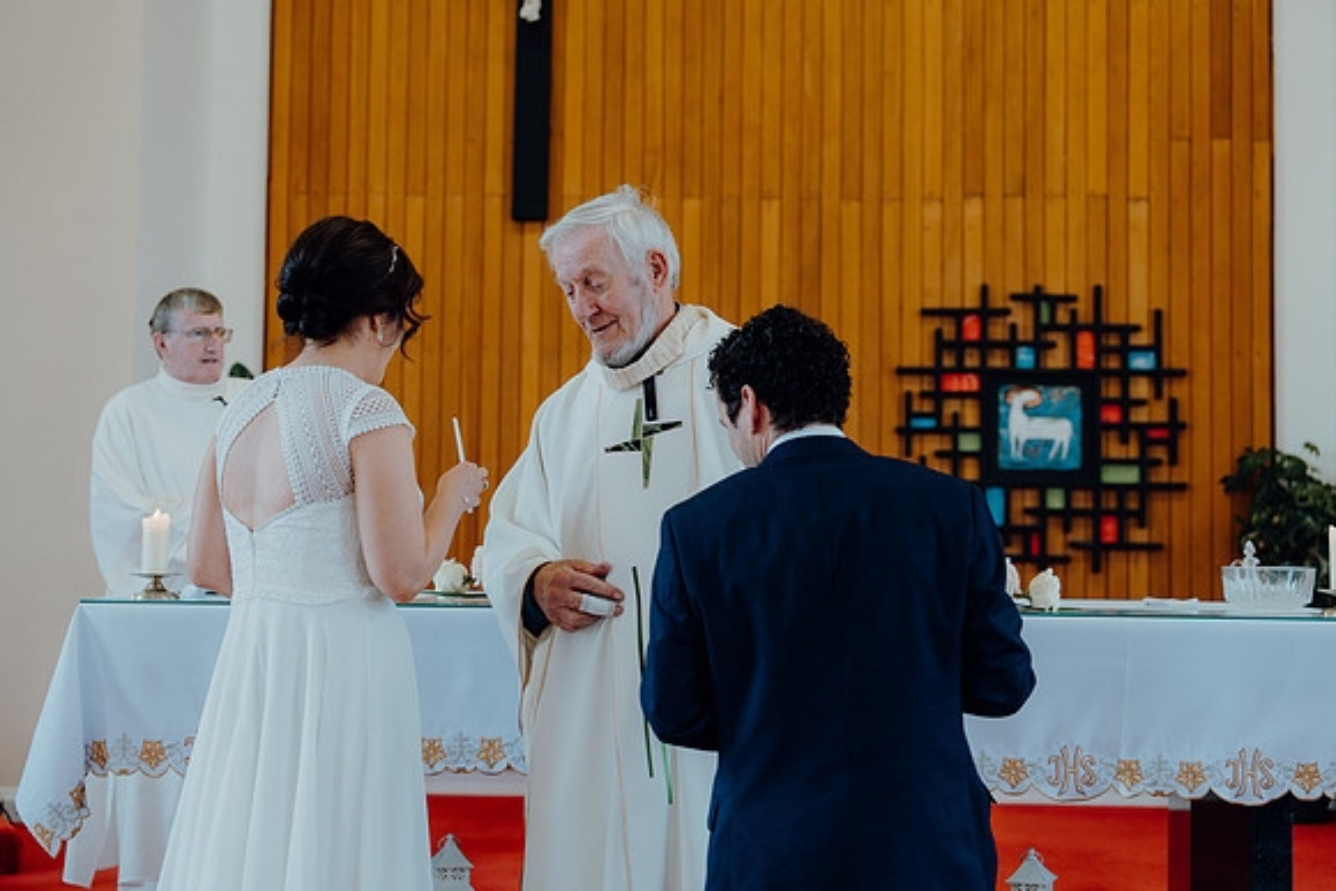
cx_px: 668
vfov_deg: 27.0
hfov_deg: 39.6
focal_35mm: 50
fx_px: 1856
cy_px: 446
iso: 500
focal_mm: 50
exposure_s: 1/200
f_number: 2.8
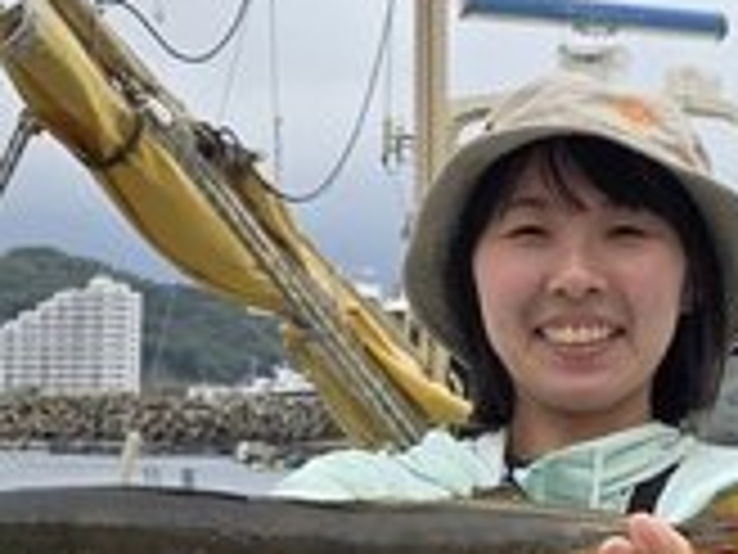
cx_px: 860
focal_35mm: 90
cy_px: 329
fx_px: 1919
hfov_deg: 20.5
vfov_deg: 16.4
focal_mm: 5.4
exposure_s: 1/1255
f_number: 1.8
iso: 25
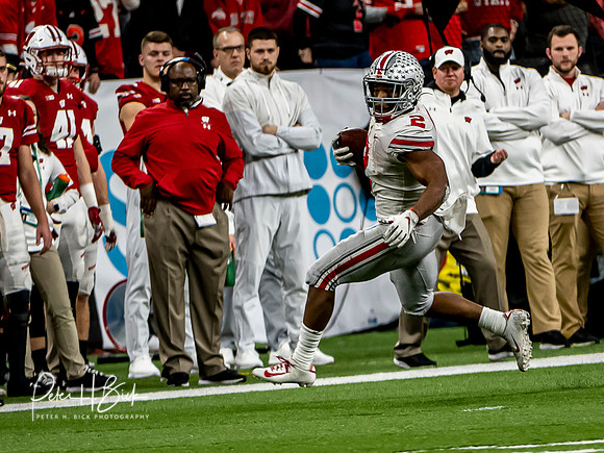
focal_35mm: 900
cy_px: 157
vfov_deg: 1.7
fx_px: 15705
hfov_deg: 2.2
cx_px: 339
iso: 1250
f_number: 2.8
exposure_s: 1/1000
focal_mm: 200
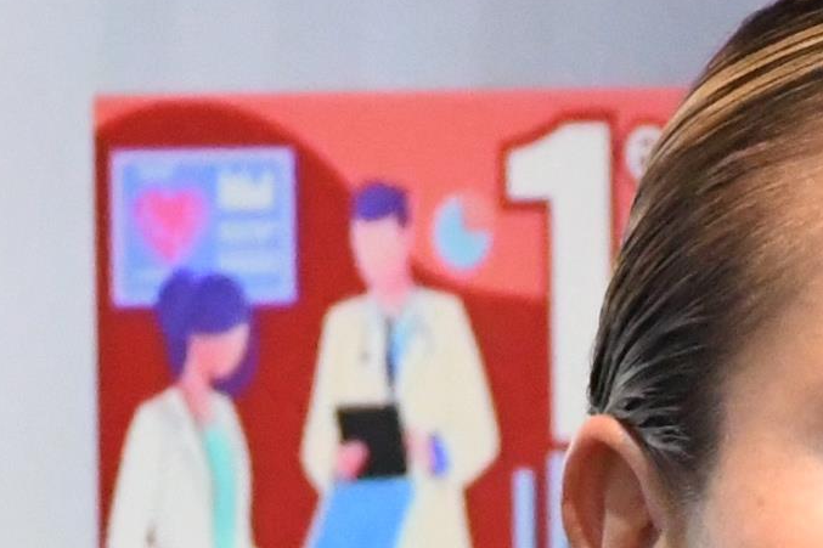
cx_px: 1028
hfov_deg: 2.2
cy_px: 1228
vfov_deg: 1.5
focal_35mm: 925
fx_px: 21140
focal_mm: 100
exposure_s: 1/100
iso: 8000
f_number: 5.6
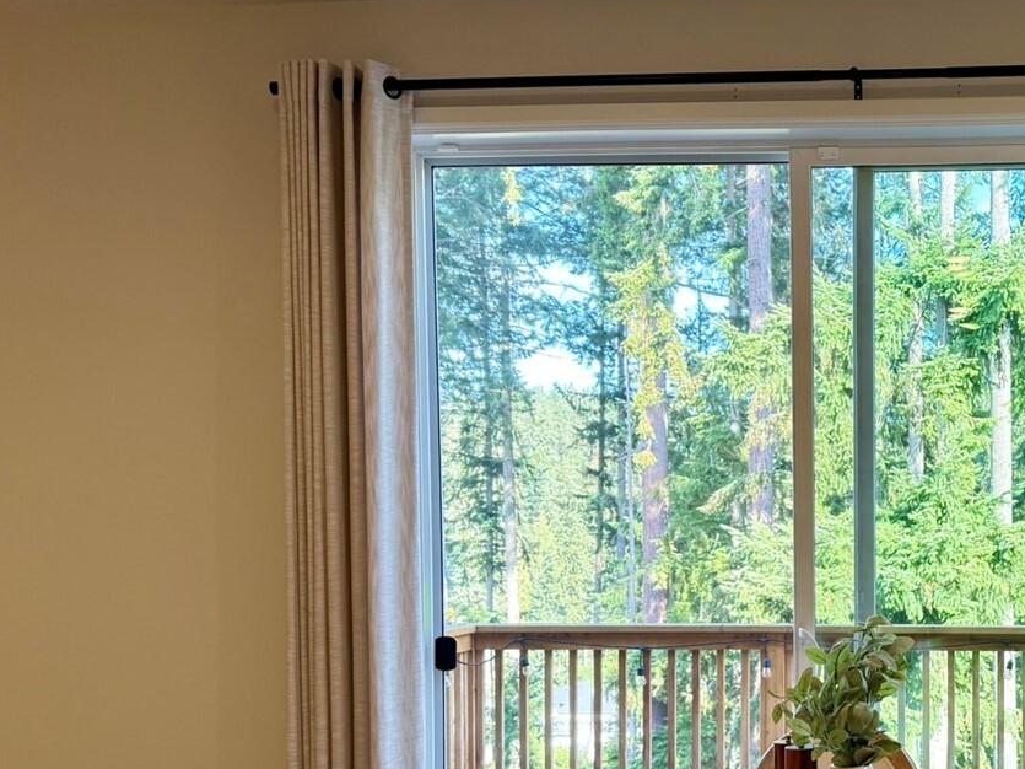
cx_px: 912
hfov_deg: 38.6
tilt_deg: -1.7
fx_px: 1362
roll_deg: -0.1
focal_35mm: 46
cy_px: 572
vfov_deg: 31.0
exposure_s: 1/120
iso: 80
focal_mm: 6.76
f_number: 1.78
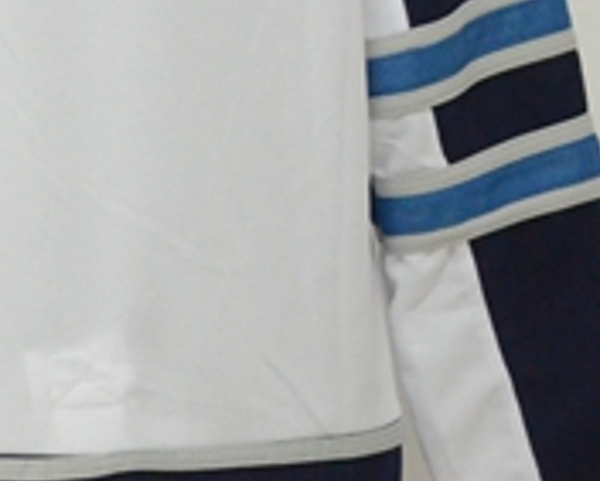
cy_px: -20
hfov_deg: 8.3
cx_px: -484
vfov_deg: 6.9
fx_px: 3964
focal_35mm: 223
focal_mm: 35
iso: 4000
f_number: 4.2
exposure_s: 1/60
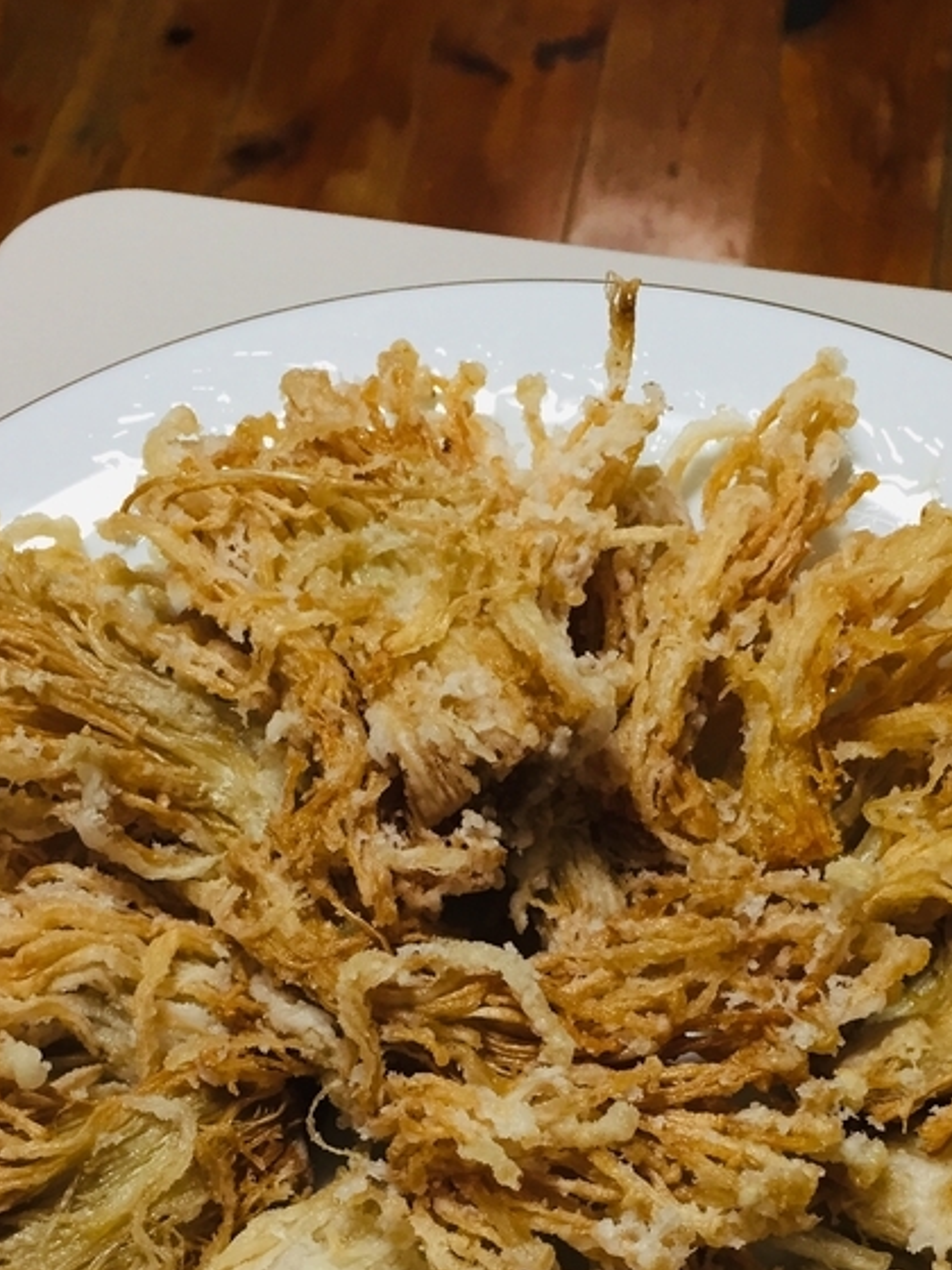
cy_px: 1034
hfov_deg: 27.5
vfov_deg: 34.9
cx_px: 539
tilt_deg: -61.4
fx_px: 1943
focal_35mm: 53
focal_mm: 4.15
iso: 80
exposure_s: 1/30
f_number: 2.2
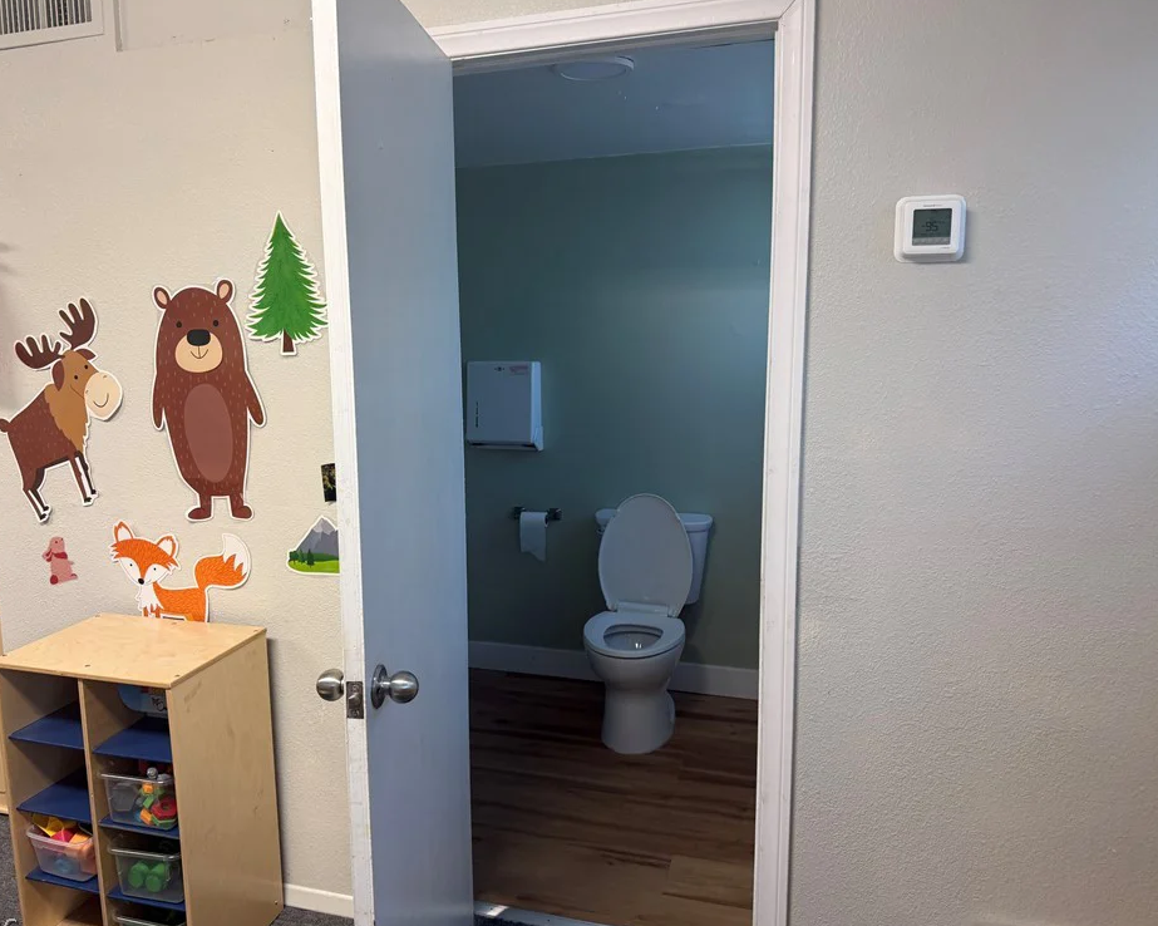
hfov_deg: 65.9
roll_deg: +1.6
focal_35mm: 26
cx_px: 524
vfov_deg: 54.9
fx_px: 891
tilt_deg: -8.3
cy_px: 468
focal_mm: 6.76
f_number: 1.78
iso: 160
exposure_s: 1/60
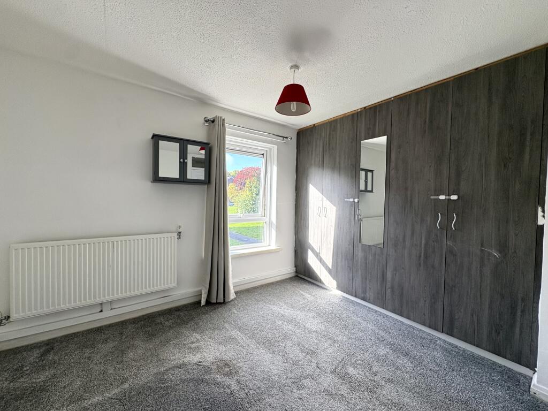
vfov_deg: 85.7
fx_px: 222
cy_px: 206
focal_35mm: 14
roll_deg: -0.8
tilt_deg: -1.6
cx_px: 274
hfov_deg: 102.1
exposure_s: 1/139
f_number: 2.2
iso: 80
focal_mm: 2.22
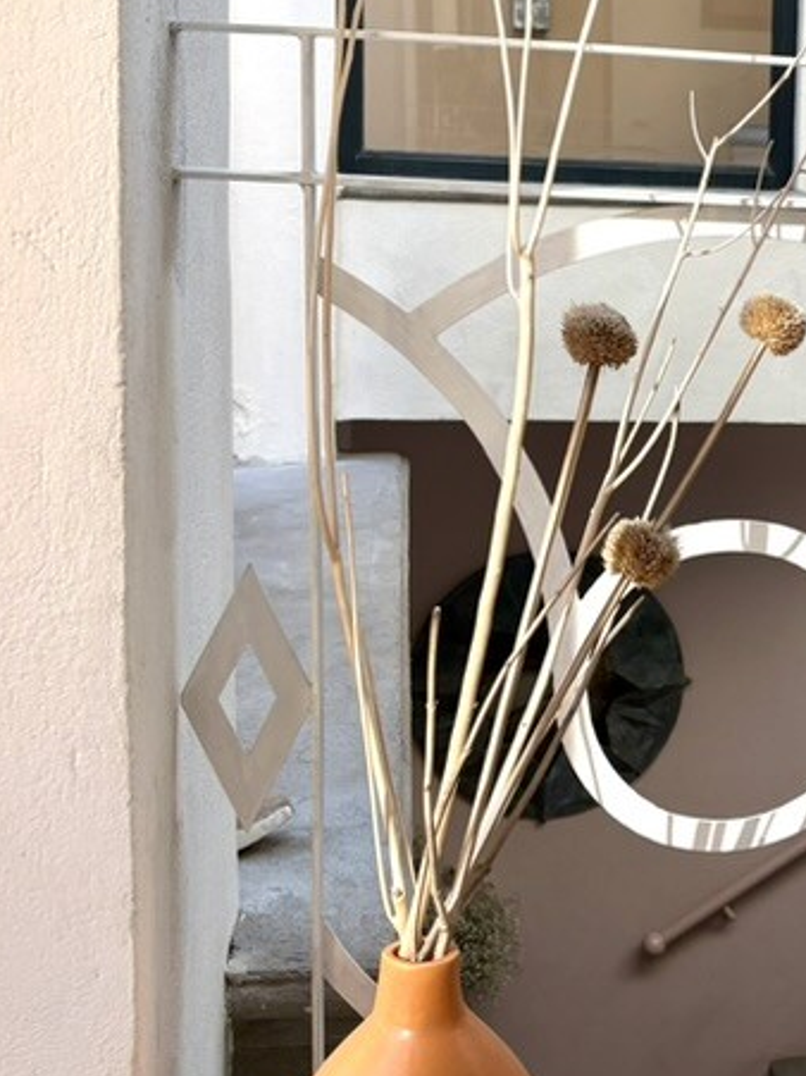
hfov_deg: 23.5
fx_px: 1833
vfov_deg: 32.6
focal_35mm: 59
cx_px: 851
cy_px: 413
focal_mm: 5.96
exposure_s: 1/539
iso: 50
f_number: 1.6
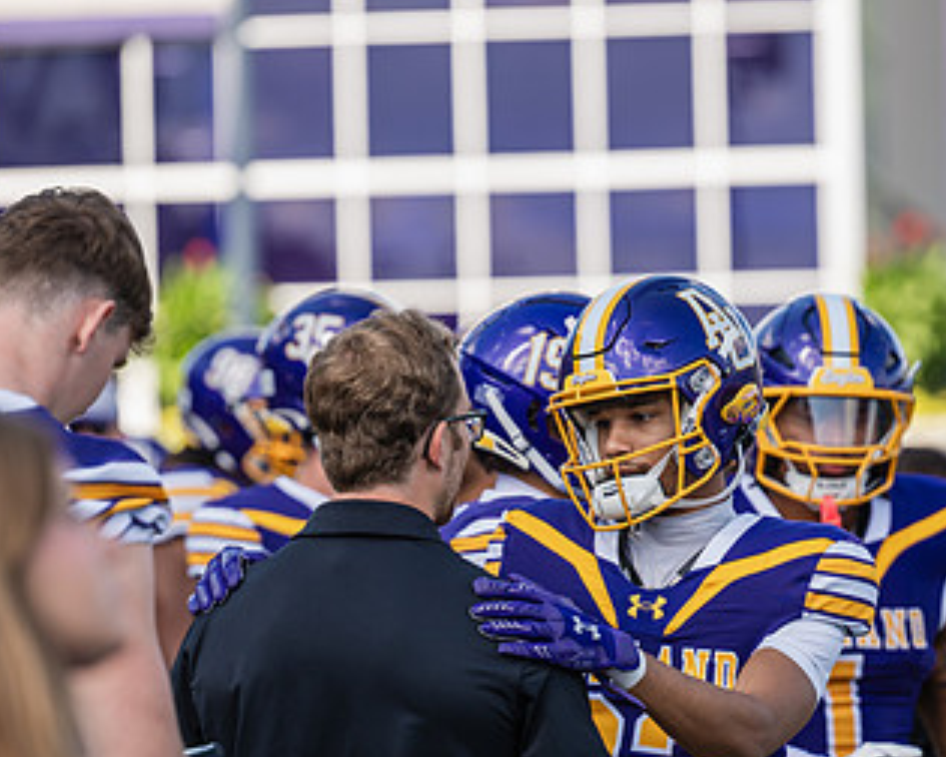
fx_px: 7503
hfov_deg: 7.2
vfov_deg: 5.8
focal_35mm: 268
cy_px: 530
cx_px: 544
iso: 100
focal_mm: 155
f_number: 3.2
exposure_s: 1/500
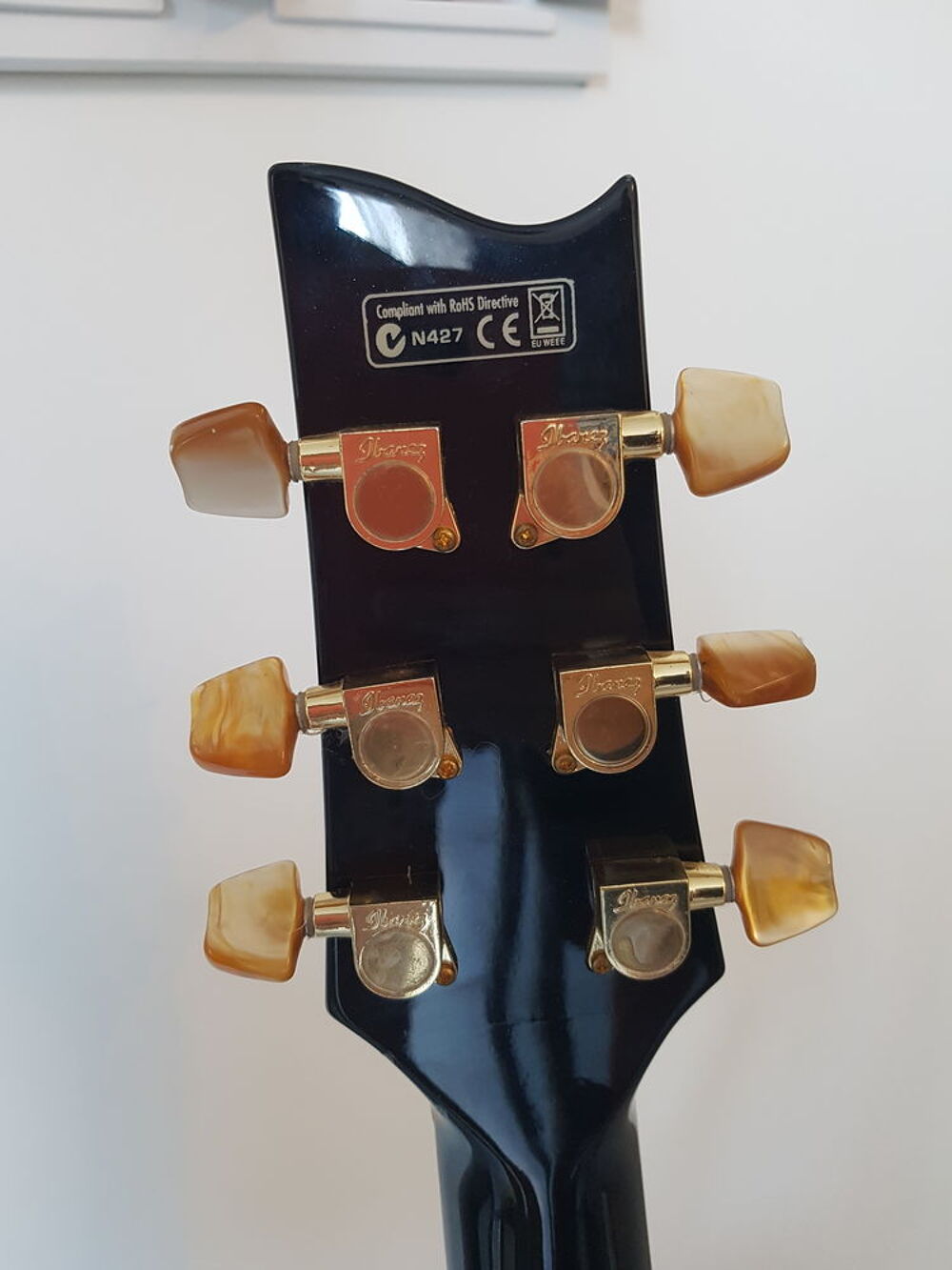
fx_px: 953
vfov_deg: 67.3
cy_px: 635
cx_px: 476
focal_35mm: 26
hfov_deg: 53.1
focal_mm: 4.2
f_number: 1.7
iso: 200
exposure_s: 1/25
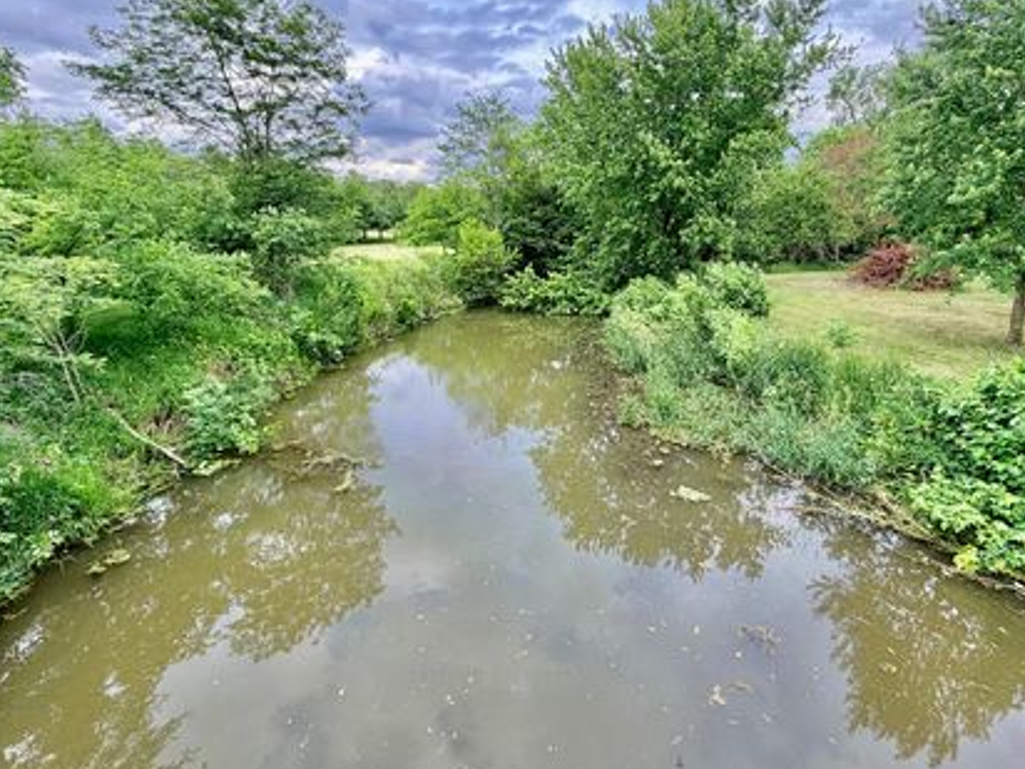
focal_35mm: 17
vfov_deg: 74.4
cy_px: 335
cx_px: 552
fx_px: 503
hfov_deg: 90.9
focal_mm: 2.22
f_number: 2.2
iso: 50
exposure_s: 1/286
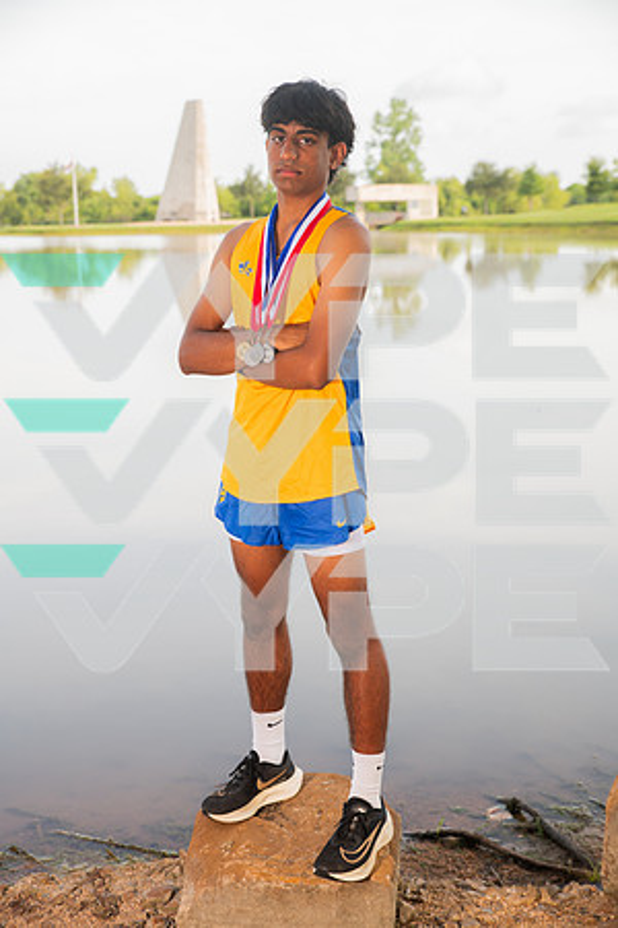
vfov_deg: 38.2
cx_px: 309
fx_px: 1339
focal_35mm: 52
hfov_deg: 26.0
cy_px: 464
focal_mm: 52
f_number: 4.5
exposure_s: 1/400
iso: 250
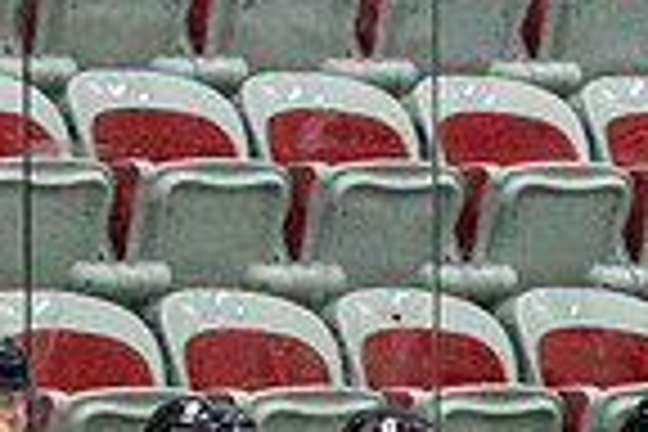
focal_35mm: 992
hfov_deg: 2.1
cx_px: -392
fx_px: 17855
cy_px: 994
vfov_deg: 1.4
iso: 3200
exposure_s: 1/1250
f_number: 2.8
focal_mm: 200
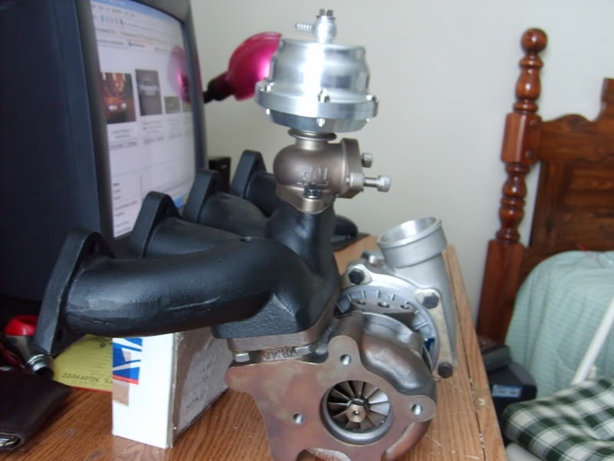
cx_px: 307
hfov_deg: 52.6
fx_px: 621
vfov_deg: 40.7
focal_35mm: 35
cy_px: 230
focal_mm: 5.8
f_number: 2.8
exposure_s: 1/20
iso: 140
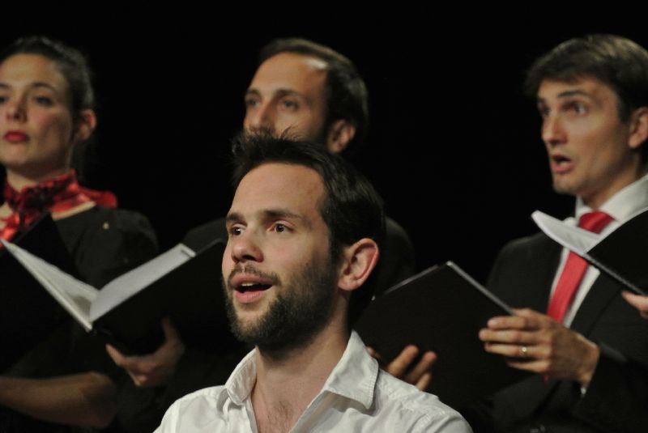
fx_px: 4720
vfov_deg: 5.3
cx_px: 324
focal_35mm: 262
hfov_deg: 7.9
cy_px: 216
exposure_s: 1/60
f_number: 5.3
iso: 1000
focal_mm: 97.2
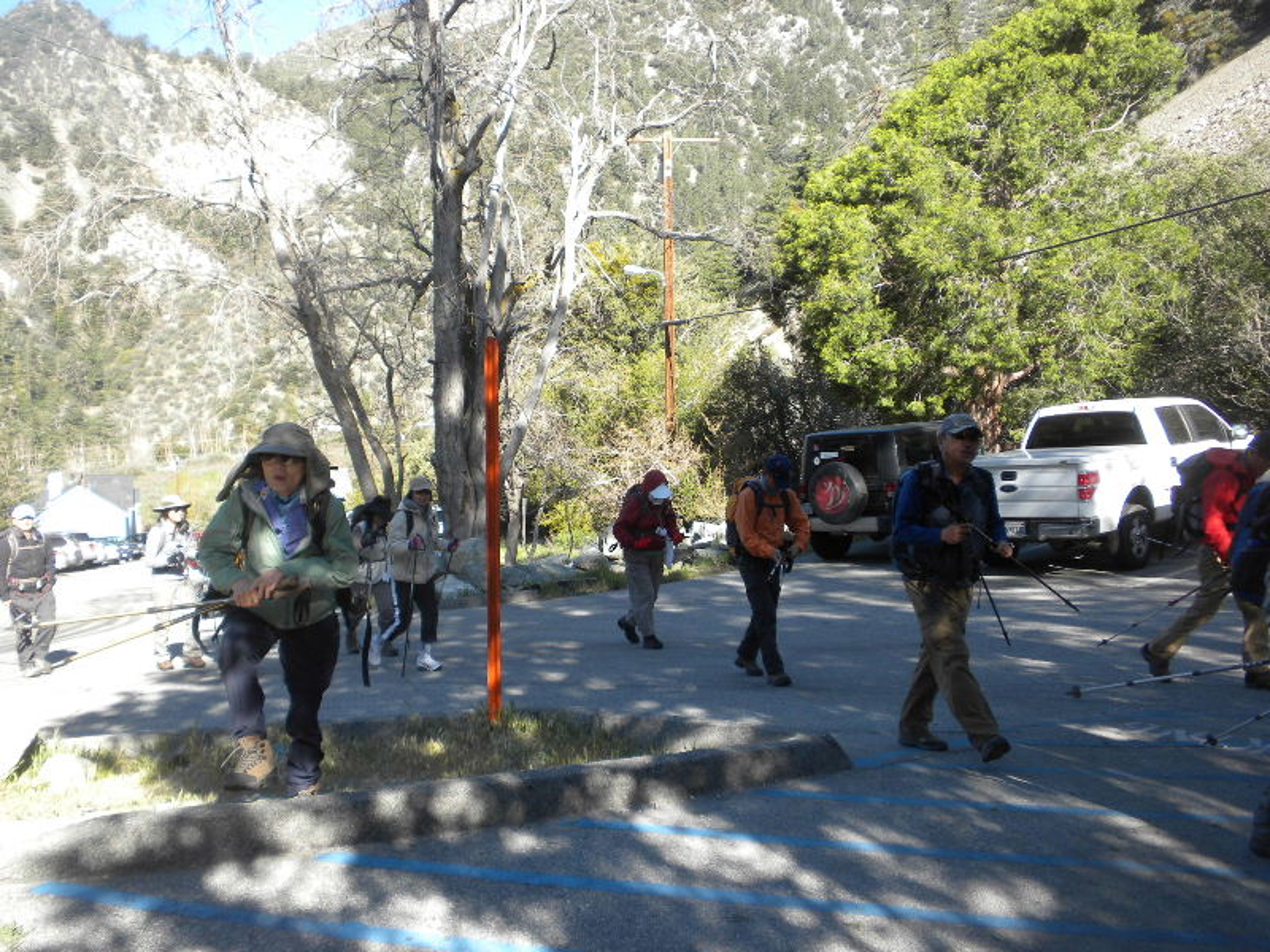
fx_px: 1357
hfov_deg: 50.1
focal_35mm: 37
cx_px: 635
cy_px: 476
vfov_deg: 38.7
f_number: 3.5
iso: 64
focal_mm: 6.6
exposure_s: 1/195
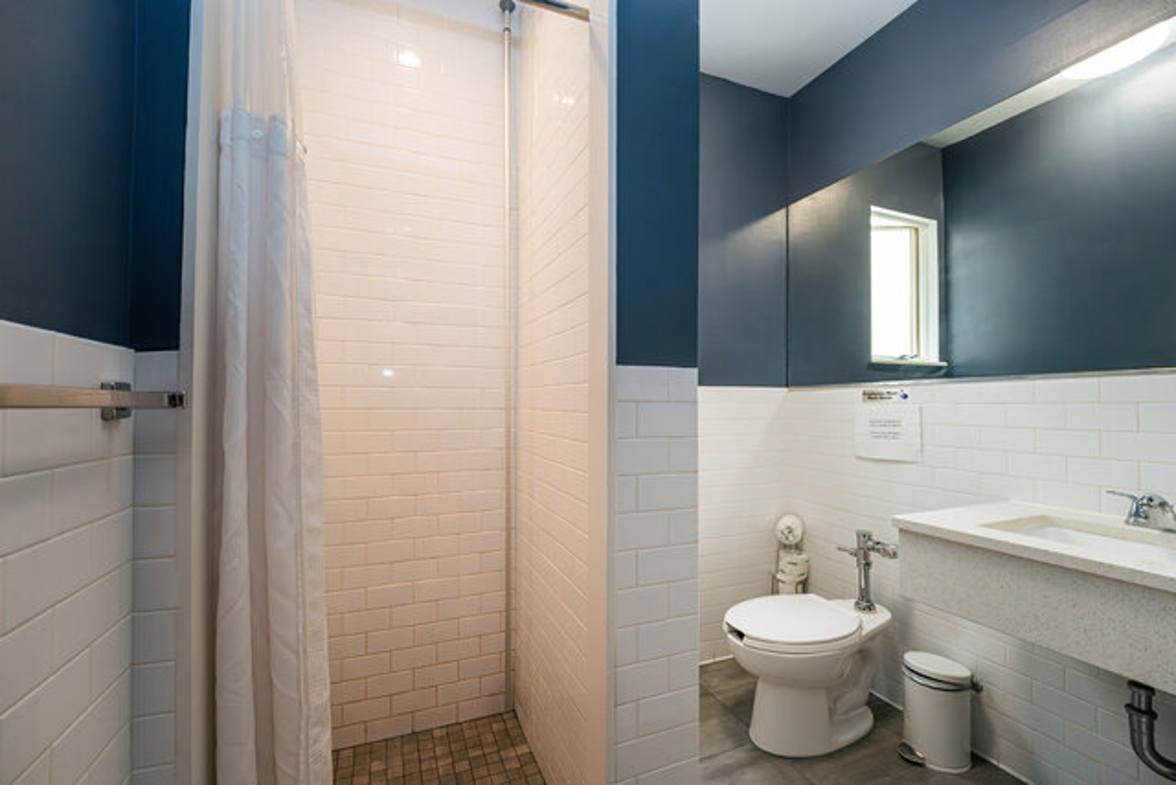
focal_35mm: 14
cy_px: 392
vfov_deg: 81.2
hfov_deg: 104.2
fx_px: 457
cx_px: 588
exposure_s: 1/125
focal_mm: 14
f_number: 5
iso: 3200
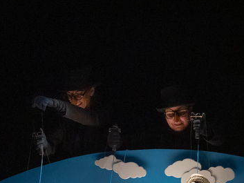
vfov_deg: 4.7
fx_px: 2235
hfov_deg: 6.2
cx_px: 145
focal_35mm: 317
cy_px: 142
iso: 1600
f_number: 3.2
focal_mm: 70
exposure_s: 1/200
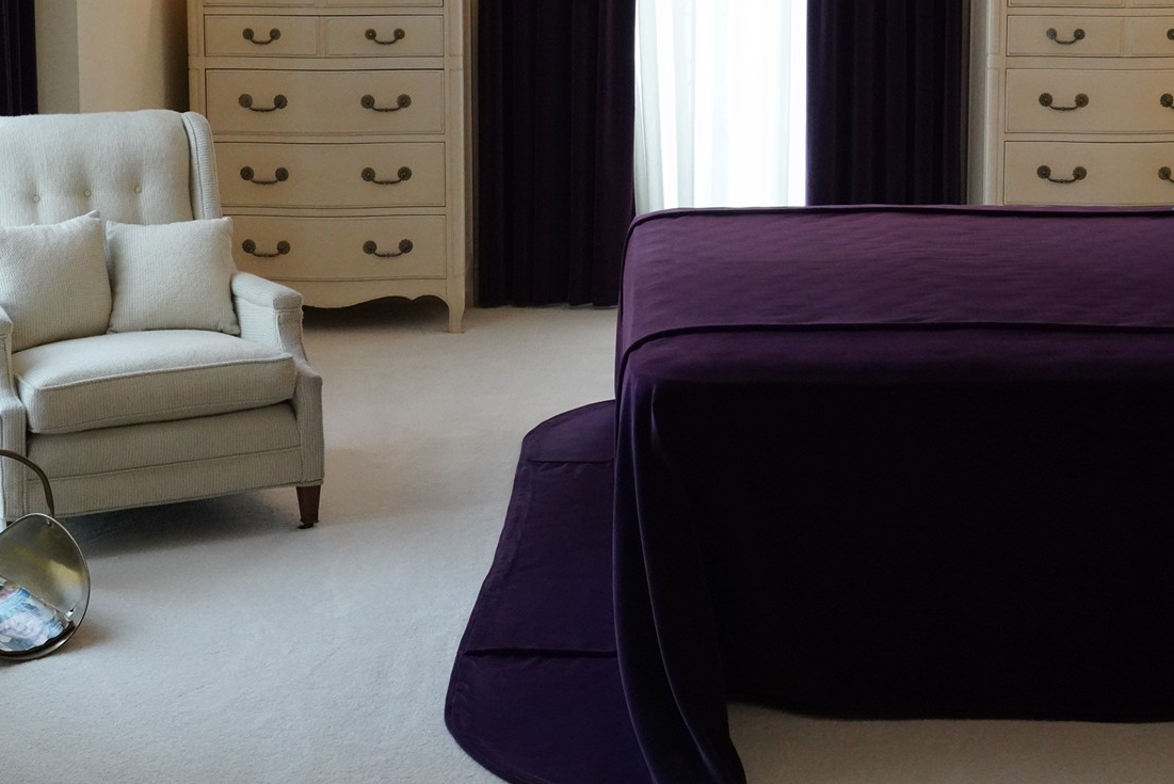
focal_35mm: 69
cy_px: 116
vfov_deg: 19.5
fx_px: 2251
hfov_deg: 29.2
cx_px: 706
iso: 6400
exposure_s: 1/100
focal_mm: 38
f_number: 13
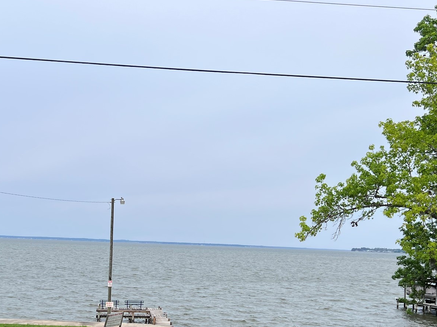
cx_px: 174
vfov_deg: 31.7
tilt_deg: -0.2
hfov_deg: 41.9
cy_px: 239
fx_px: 568
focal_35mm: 45
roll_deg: -2.1
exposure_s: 1/3968
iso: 50
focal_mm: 5.7
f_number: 1.5
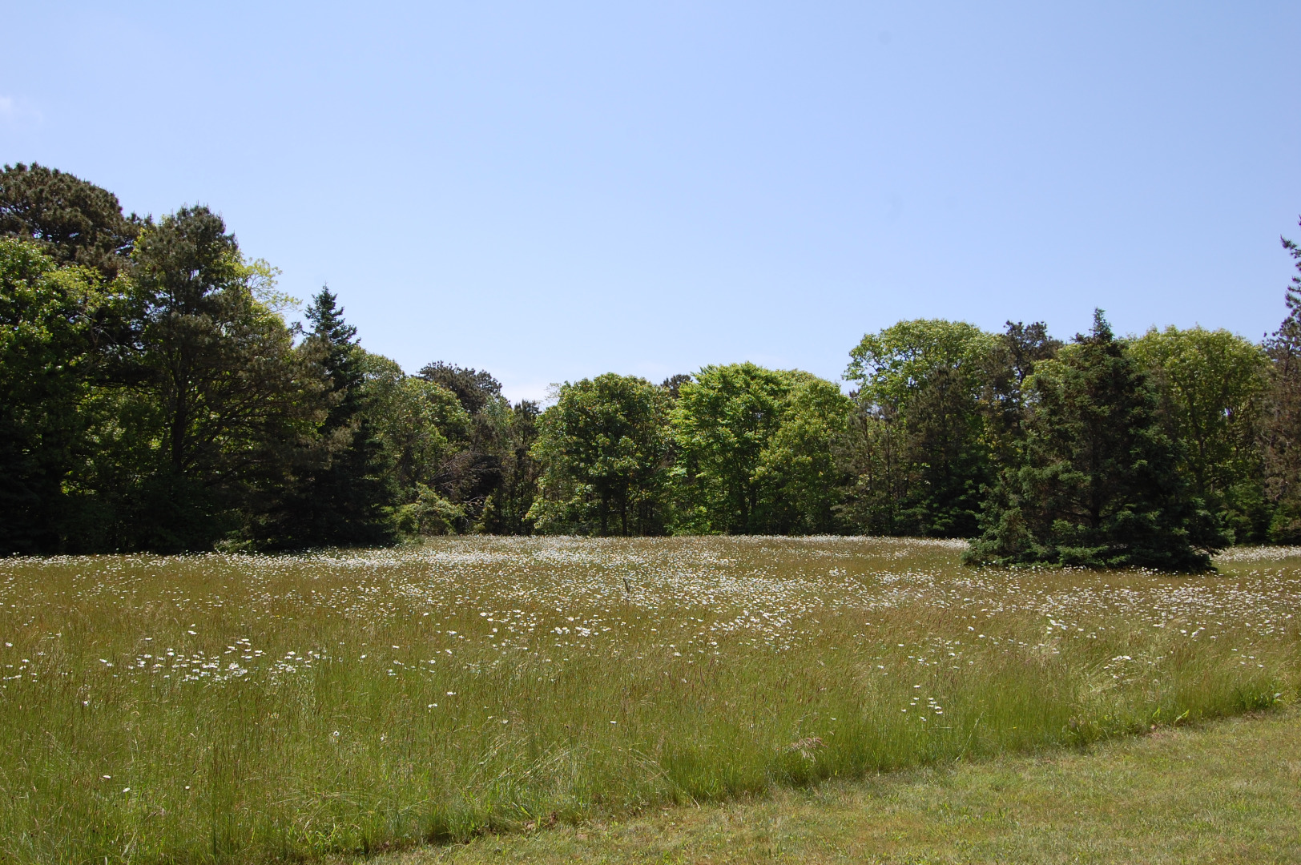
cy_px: 432
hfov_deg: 57.3
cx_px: 650
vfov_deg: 39.9
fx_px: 1192
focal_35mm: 33
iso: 200
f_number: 9
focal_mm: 22
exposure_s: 1/320
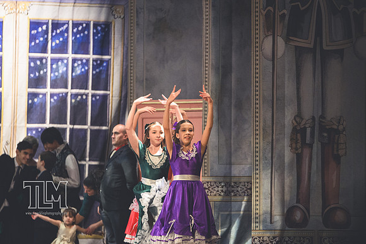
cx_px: 183
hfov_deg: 6.9
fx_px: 3048
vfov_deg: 4.6
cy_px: 122
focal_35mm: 300
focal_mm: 200
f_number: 2.8
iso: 5000
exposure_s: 1/400
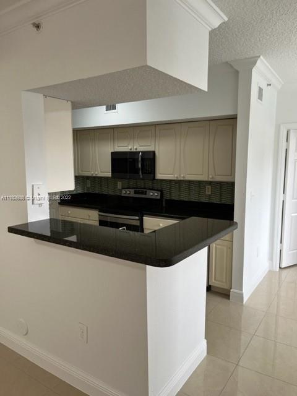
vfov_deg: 67.3
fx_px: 297
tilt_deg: -8.0
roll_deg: +0.0
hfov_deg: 53.1
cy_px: 198
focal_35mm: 26
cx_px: 148
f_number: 1.6
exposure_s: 1/121
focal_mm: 5.1
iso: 80
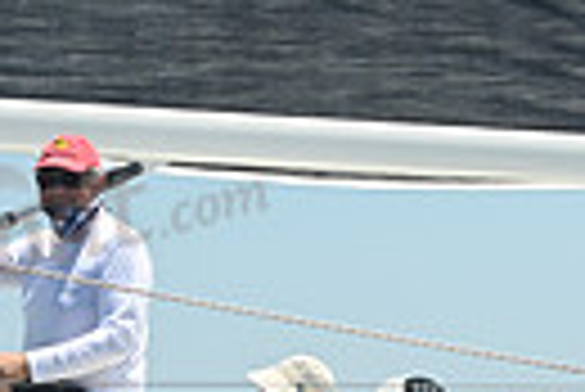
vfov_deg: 4.4
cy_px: 430
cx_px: 504
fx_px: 5092
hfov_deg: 6.6
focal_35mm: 313
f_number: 7.1
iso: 320
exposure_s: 1/1000
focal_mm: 70
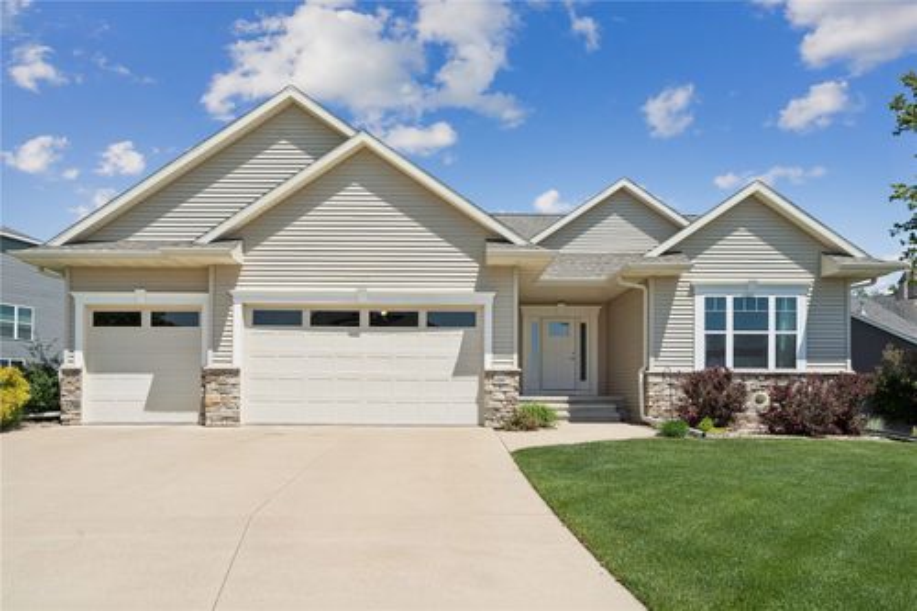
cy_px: 306
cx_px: 458
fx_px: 560
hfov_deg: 78.6
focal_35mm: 22
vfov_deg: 57.2
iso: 400
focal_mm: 22
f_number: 9
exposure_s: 1/1250
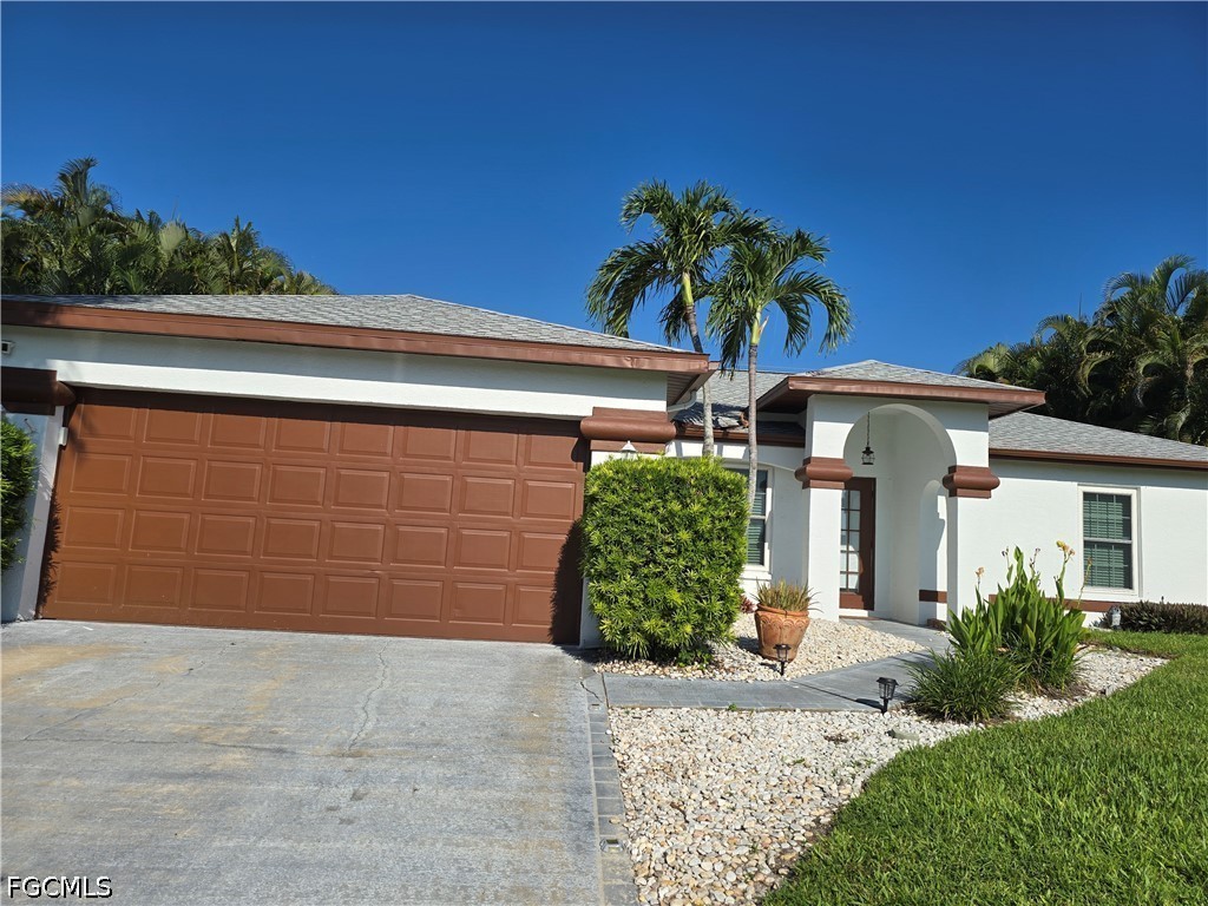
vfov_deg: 58.9
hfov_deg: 73.9
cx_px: 604
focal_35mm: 23
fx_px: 803
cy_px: 453
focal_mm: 6.3
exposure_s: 1/1307
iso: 12
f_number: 1.7
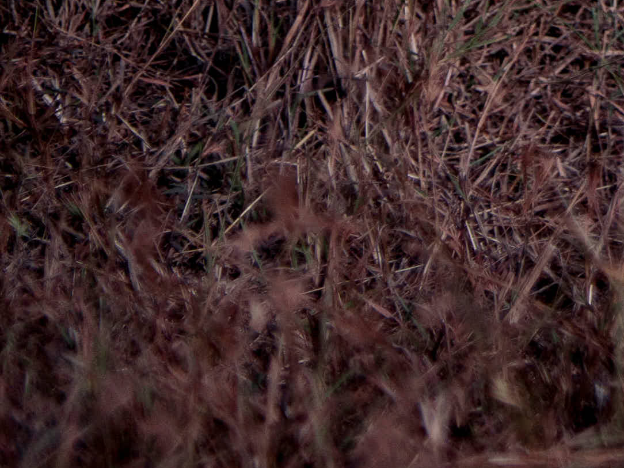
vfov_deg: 5.7
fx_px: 4453
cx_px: 1907
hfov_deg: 7.1
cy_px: -881
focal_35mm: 247
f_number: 1.4
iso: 100
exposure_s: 1/2500
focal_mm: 35
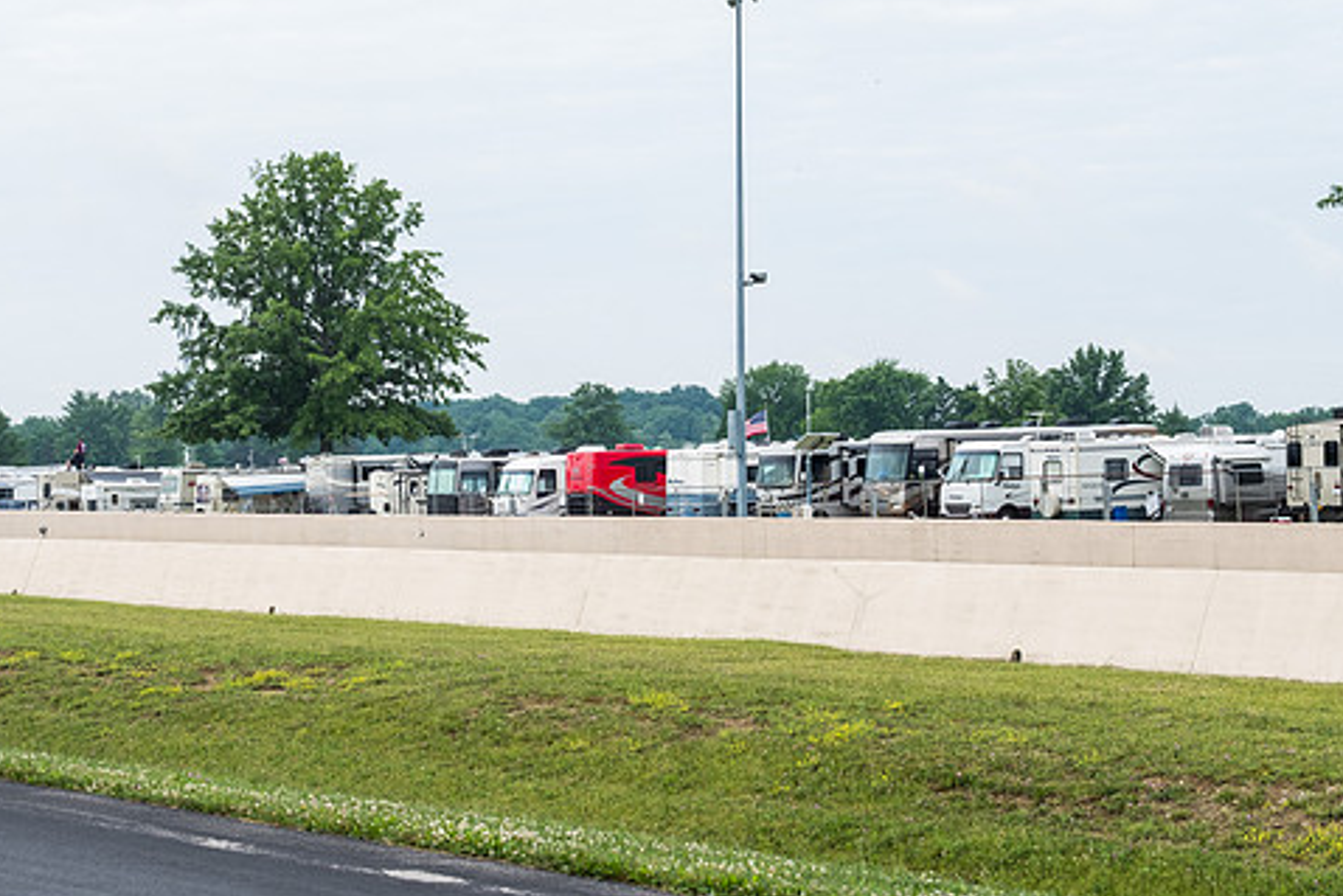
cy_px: 454
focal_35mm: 91
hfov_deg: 22.3
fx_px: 3396
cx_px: 551
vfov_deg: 15.0
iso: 400
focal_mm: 50
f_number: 10
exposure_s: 1/80
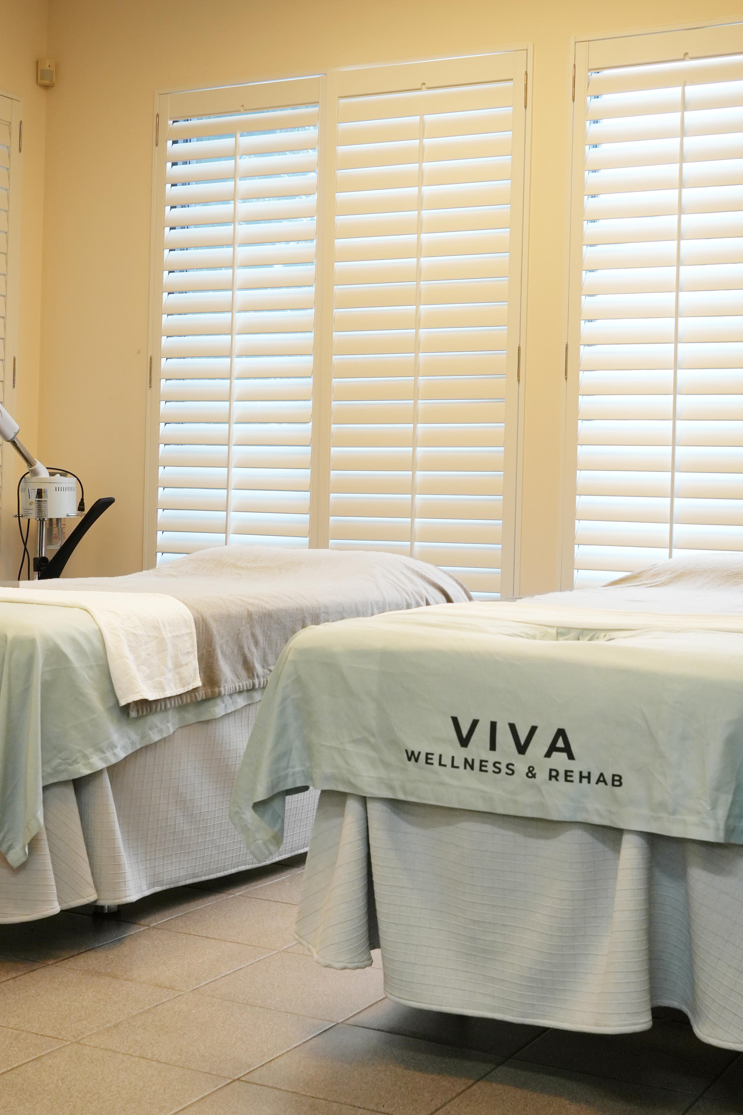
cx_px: 401
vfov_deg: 40.3
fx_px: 1517
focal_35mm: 49
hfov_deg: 27.5
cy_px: 513
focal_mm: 28
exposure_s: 1/25
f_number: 6.3
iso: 800
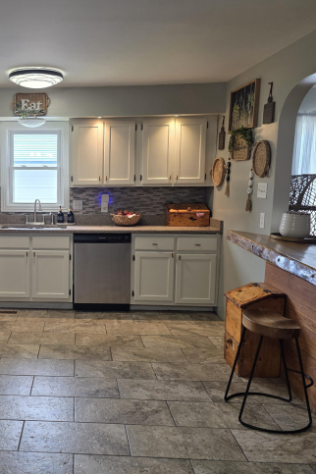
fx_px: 434
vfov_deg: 57.2
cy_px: 236
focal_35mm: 33
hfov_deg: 38.0
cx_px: 49
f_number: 1.7
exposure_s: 1/120
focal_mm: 6.3
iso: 100
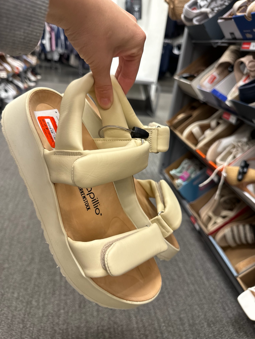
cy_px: 170
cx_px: 128
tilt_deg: -25.6
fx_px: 236
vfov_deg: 71.6
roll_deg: -7.2
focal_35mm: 24
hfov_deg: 56.8
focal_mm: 6.76
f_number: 1.78
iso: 200
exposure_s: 1/60
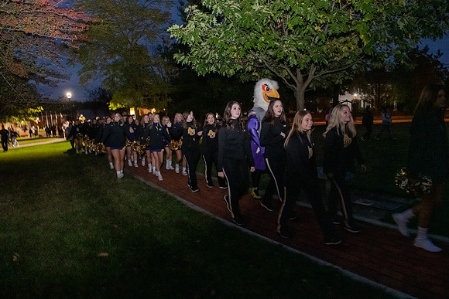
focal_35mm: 24
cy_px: 150
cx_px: 224
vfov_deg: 53.2
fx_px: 299
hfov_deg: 73.7
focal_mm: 24
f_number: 5
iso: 6400
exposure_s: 1/40
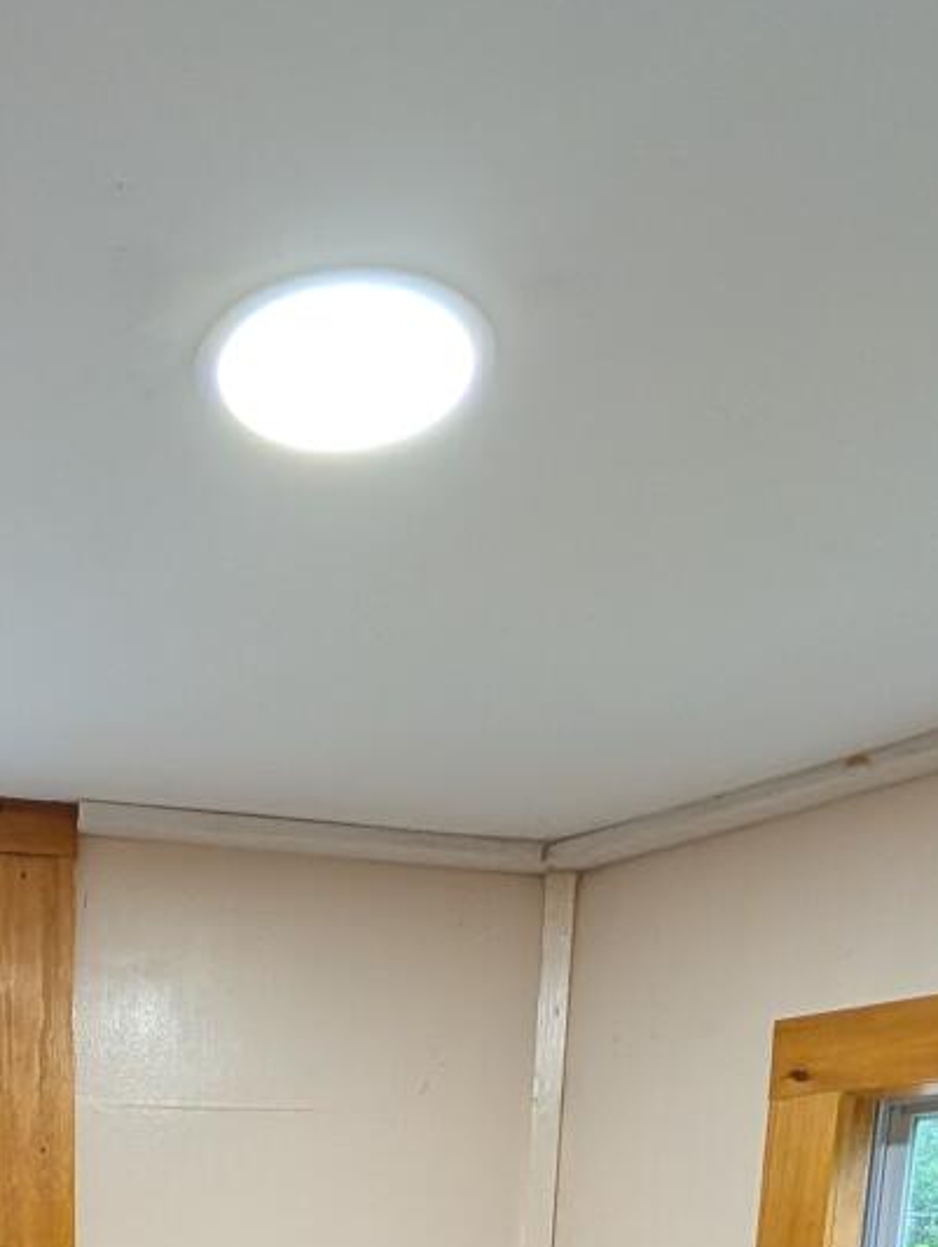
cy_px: 1956
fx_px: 1623
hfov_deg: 31.2
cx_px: 146
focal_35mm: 45
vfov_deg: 26.7
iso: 105
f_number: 1.7
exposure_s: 1/61.9
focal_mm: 2.02
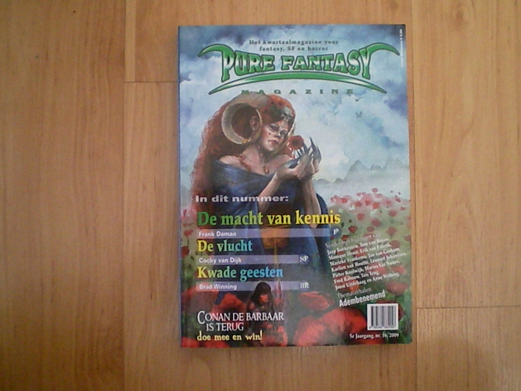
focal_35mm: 38
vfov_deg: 37.7
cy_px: 196
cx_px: 260
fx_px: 572
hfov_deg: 49.0
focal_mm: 6.3
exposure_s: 1/100
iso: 810
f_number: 3.1
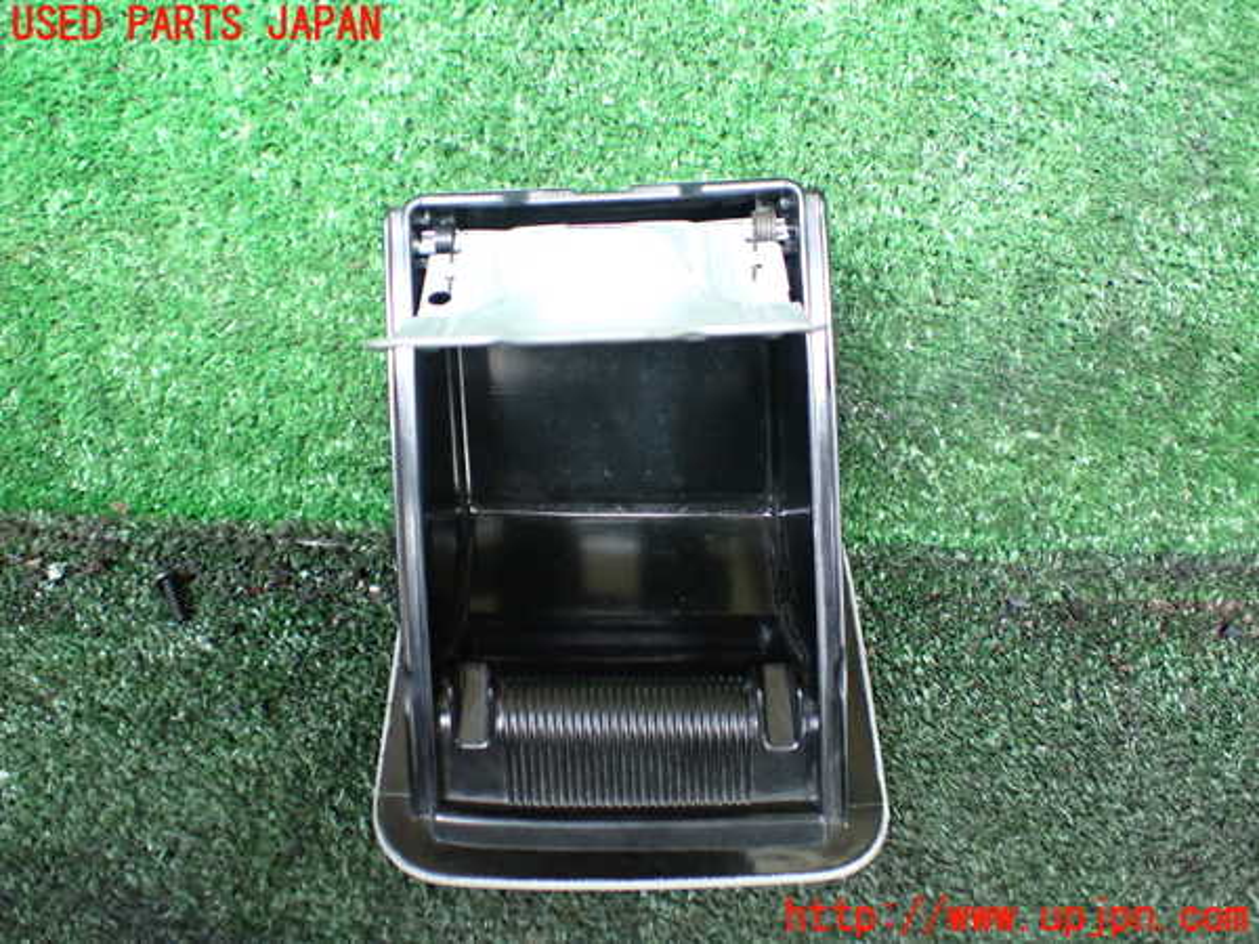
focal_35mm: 30
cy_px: 472
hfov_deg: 60.0
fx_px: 1091
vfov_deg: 46.8
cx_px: 630
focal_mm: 5.4
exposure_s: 1/30
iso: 800
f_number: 2.3
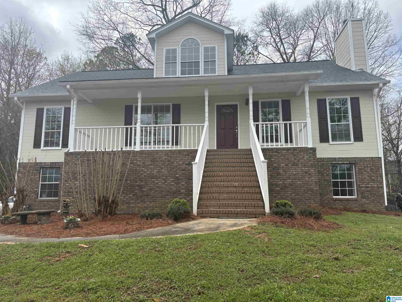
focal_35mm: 26
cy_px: 151
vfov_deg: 53.1
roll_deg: -0.2
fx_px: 302
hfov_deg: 67.3
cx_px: 201
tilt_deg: +9.7
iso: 50
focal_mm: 5.96
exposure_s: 1/1812
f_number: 1.6
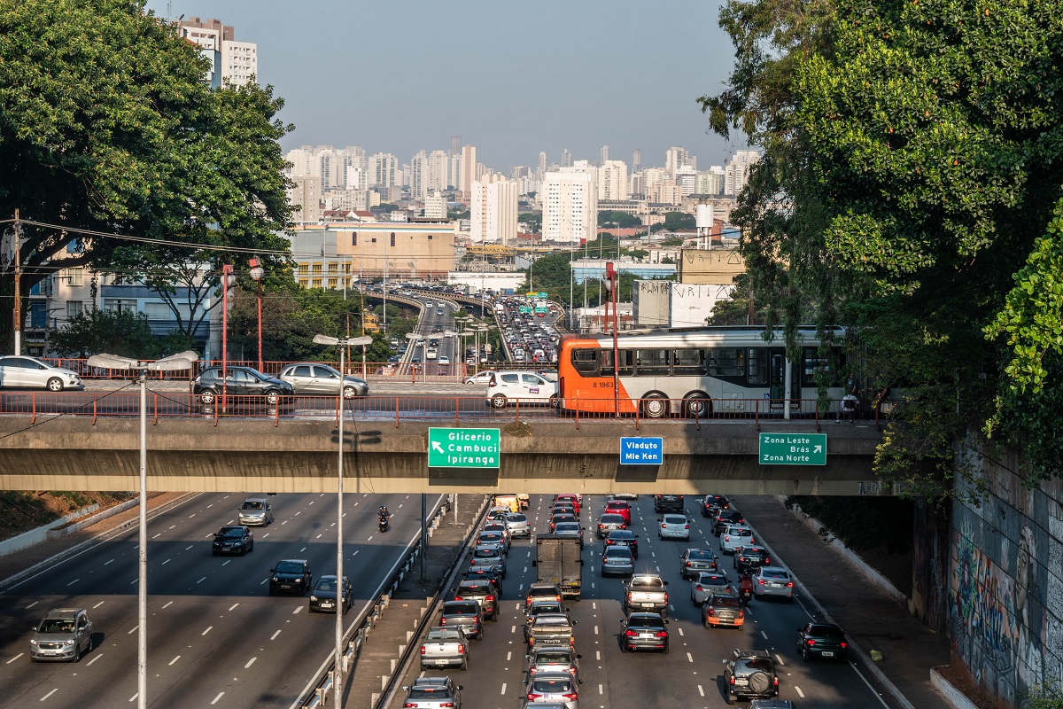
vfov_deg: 16.6
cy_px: 354
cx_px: 532
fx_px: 2436
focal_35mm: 82
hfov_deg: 24.6
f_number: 11
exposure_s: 1/125
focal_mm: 55
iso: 100
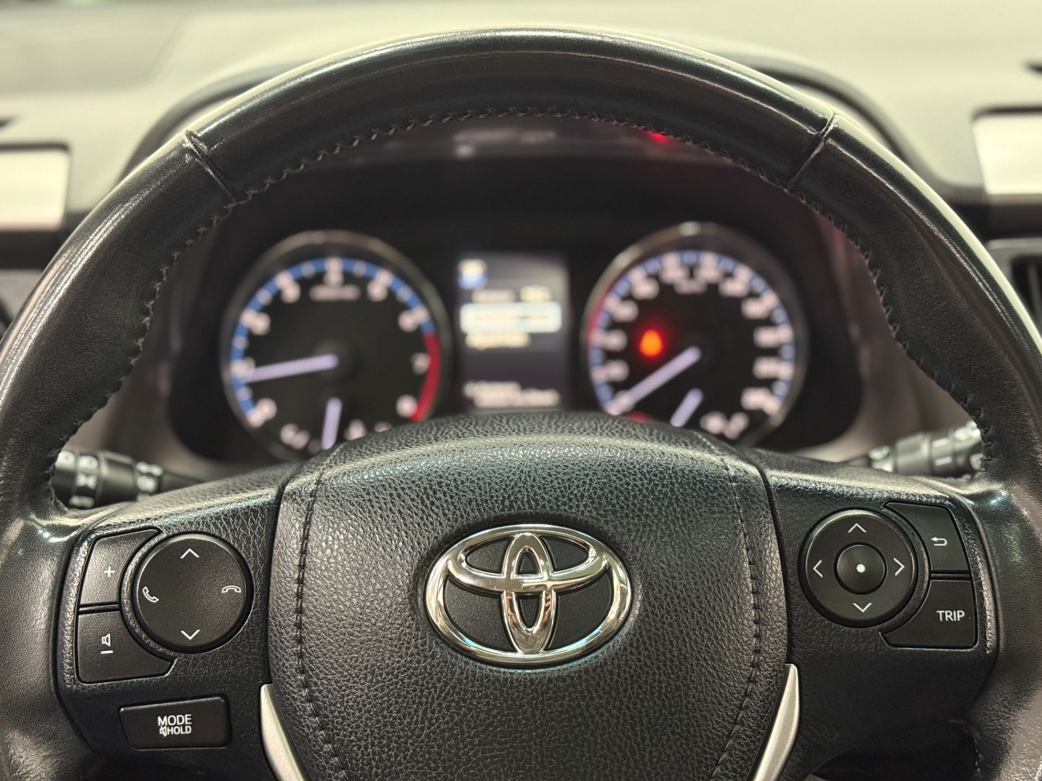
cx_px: 521
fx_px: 1445
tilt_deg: -22.7
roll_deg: -0.1
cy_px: 390
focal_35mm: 48
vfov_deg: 30.3
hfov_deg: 39.7
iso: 500
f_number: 1.78
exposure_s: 1/40
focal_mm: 6.76
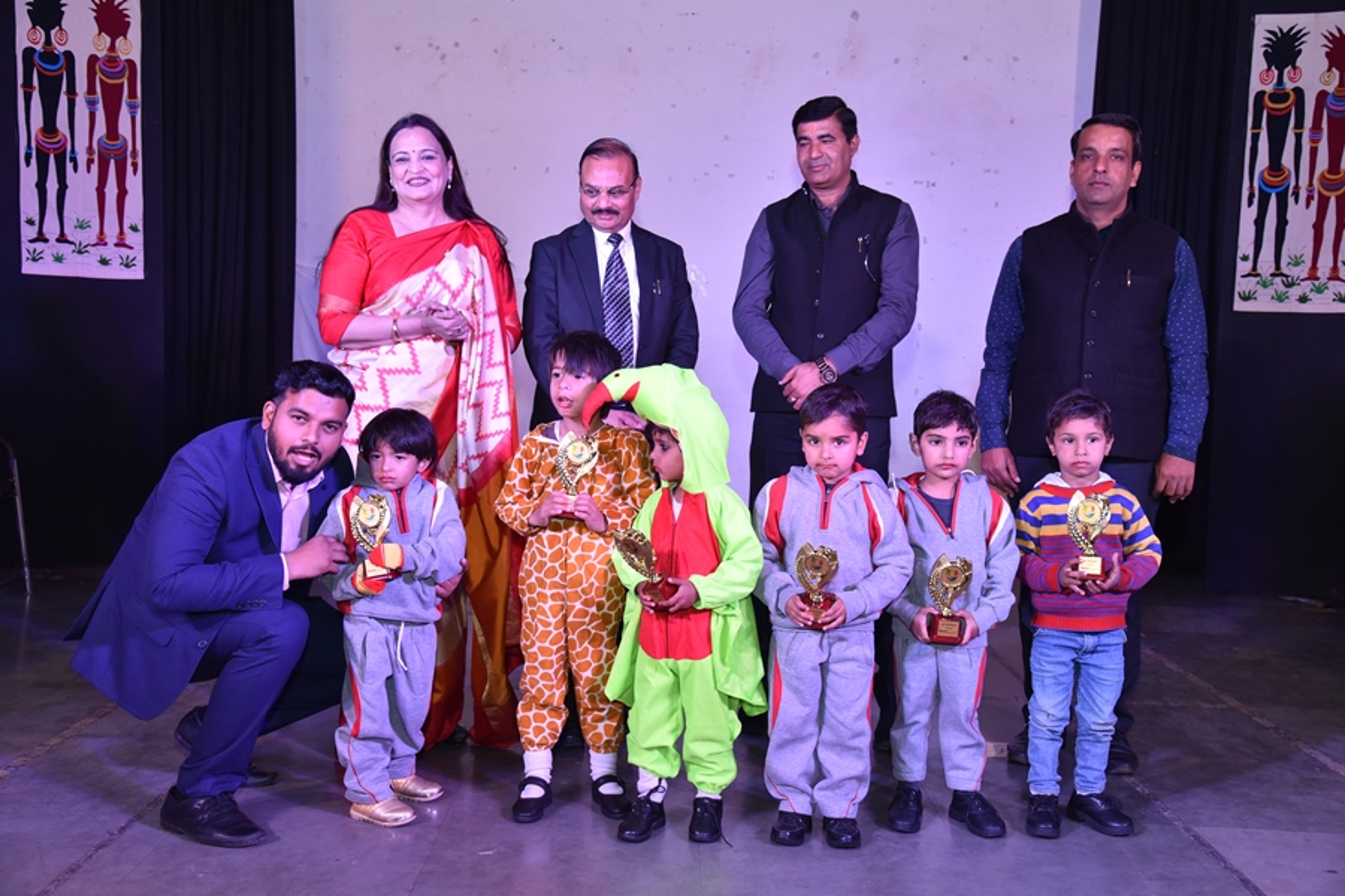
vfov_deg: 35.1
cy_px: 448
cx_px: 672
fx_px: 1420
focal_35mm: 38
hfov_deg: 50.7
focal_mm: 38
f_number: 5.6
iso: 1000
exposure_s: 1/125
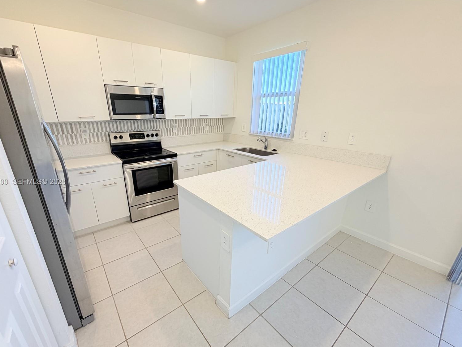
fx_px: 200
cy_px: 182
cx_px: 217
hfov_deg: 98.0
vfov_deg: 81.7
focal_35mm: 15
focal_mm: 2.22
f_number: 2.2
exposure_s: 1/120
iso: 100
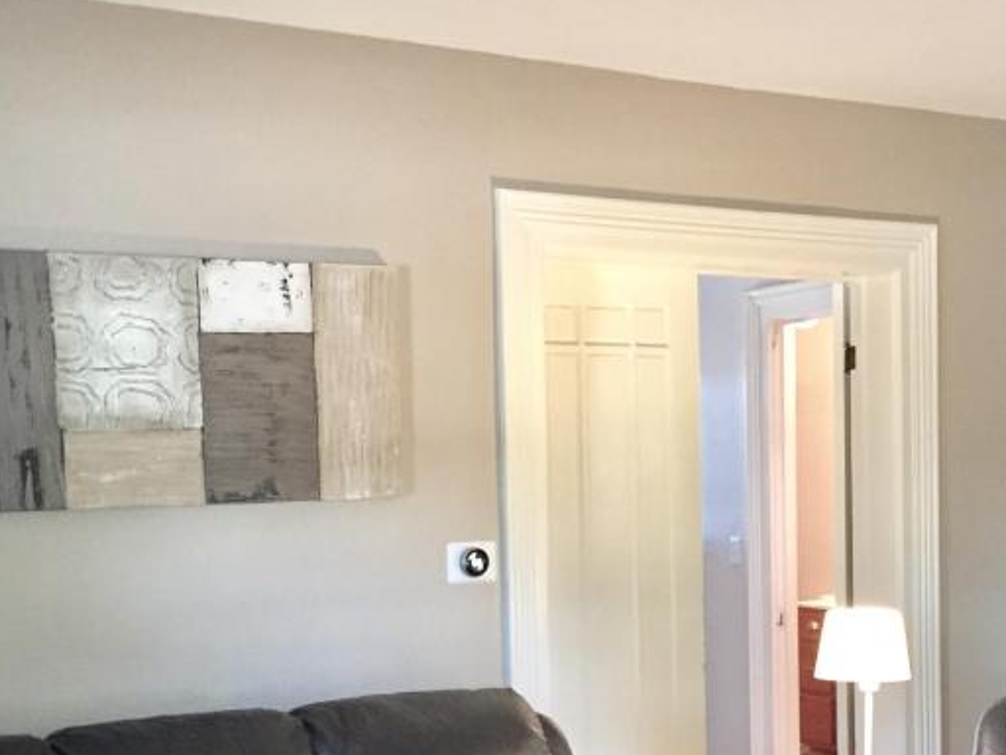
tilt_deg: -3.2
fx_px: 1686
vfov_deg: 24.9
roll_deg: +1.0
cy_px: 586
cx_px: 591
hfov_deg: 33.2
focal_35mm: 58
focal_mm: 4.15
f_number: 2.2
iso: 250
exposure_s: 1/24
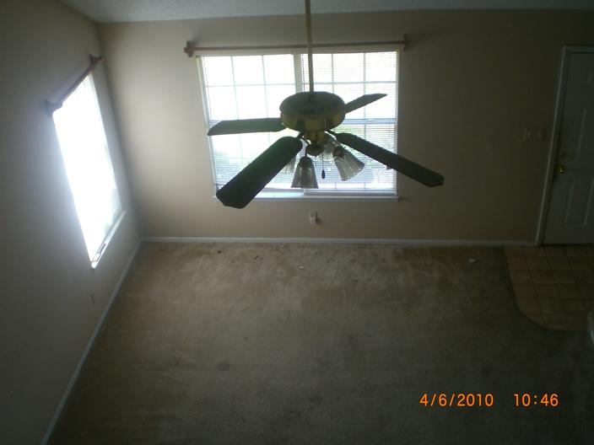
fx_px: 652
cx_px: 297
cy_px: 222
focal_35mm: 38
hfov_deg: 49.0
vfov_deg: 37.7
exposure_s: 1/100
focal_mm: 6.3
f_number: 3.1
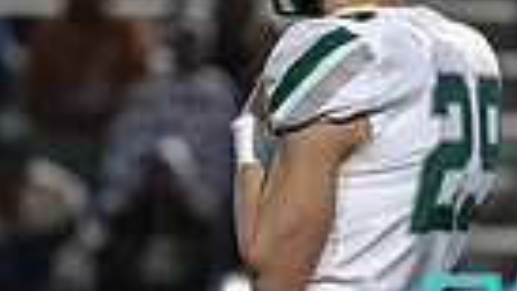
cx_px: 349
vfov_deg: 1.0
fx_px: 17037
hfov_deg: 1.7
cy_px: 450
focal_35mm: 1243
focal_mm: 200
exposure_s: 1/1250
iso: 2500
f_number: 2.8
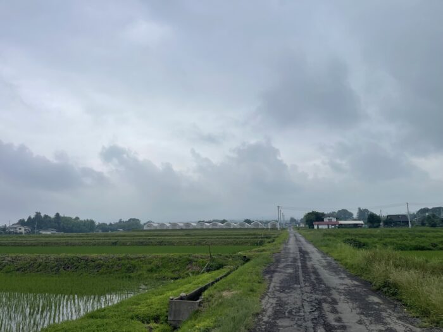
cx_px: 222
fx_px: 320
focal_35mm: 25
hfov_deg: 69.4
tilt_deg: +11.2
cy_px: 166
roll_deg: -0.3
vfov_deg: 54.9
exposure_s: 1/4049
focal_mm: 5.1
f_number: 1.6
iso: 32
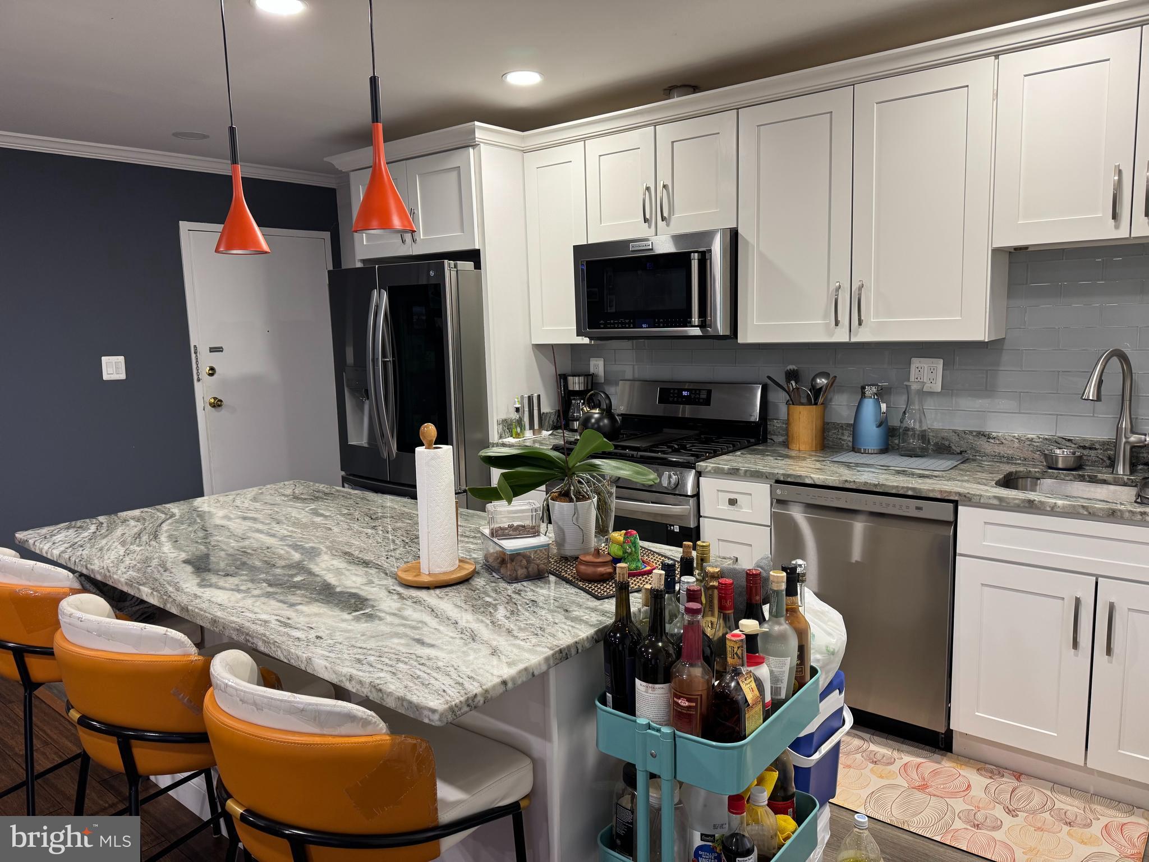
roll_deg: +1.6
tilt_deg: -7.8
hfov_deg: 71.6
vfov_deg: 56.8
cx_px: 574
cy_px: 431
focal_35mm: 24
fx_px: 797
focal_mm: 6.76
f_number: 1.78
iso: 125
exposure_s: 1/60
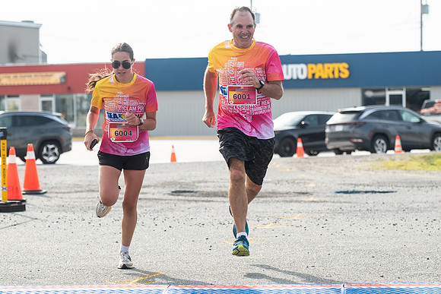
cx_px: 220
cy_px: 118
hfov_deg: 14.4
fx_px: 1744
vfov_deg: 9.6
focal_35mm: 142
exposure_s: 1/1250
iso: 250
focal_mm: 95
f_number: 4.5
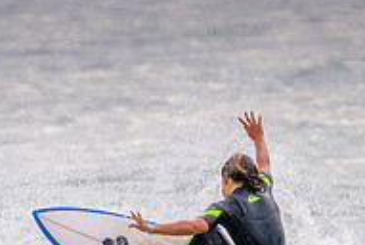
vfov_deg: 0.6
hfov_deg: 0.8
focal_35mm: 2426
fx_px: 24635
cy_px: 359
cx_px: 176
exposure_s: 1/2000
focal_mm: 800
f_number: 11
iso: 2000
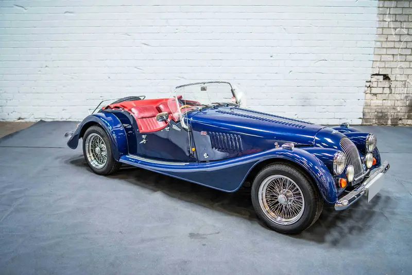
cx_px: 206
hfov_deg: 54.4
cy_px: 138
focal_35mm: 35
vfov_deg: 37.8
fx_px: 400
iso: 640
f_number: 2
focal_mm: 35
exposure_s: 1/60
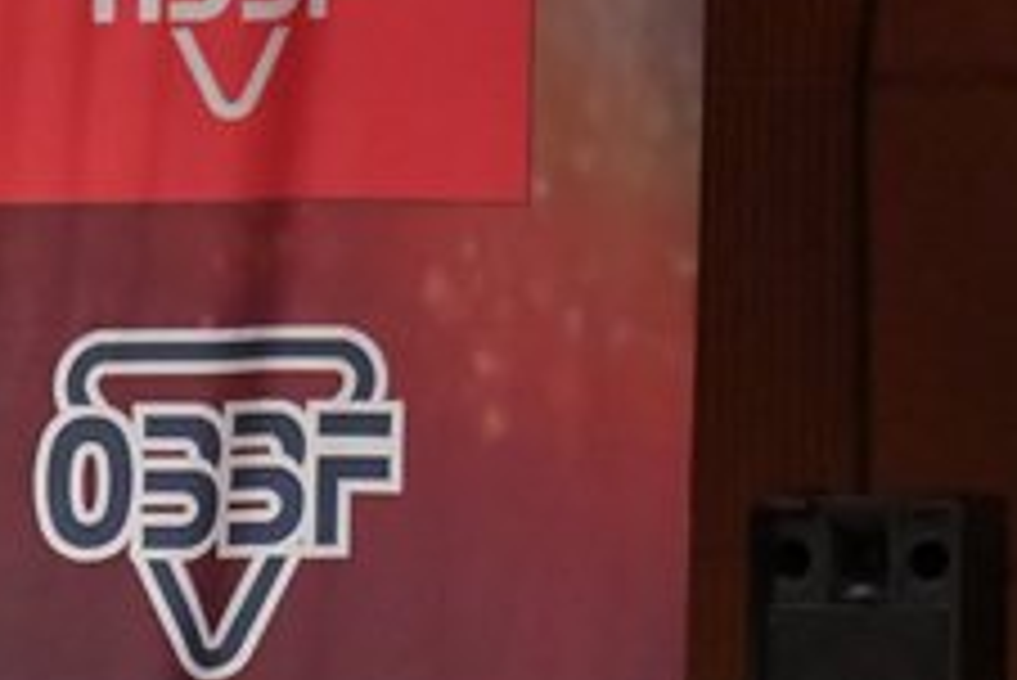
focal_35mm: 504
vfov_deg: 2.7
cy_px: 1045
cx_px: -439
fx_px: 14247
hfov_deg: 4.1
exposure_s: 1/400
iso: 9000
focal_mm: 98
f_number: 5.6
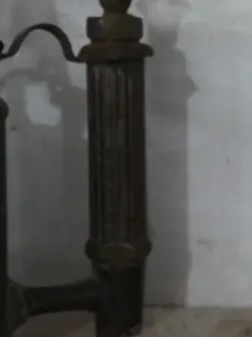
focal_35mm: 104
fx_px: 1010
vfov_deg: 18.9
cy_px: 125
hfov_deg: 13.0
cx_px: 437
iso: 2500
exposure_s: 1/60
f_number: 4
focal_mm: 17
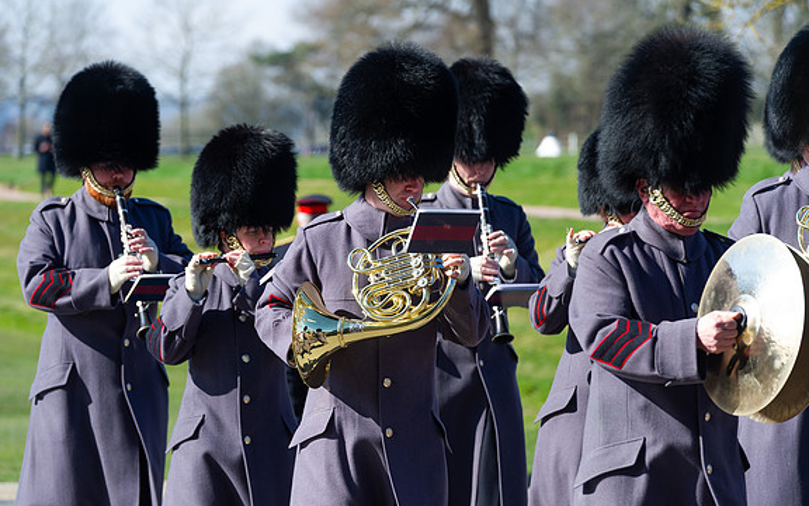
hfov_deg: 10.2
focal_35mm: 205
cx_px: 403
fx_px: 4520
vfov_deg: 6.4
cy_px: 245
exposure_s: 1/320
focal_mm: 200
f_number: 5.6
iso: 250
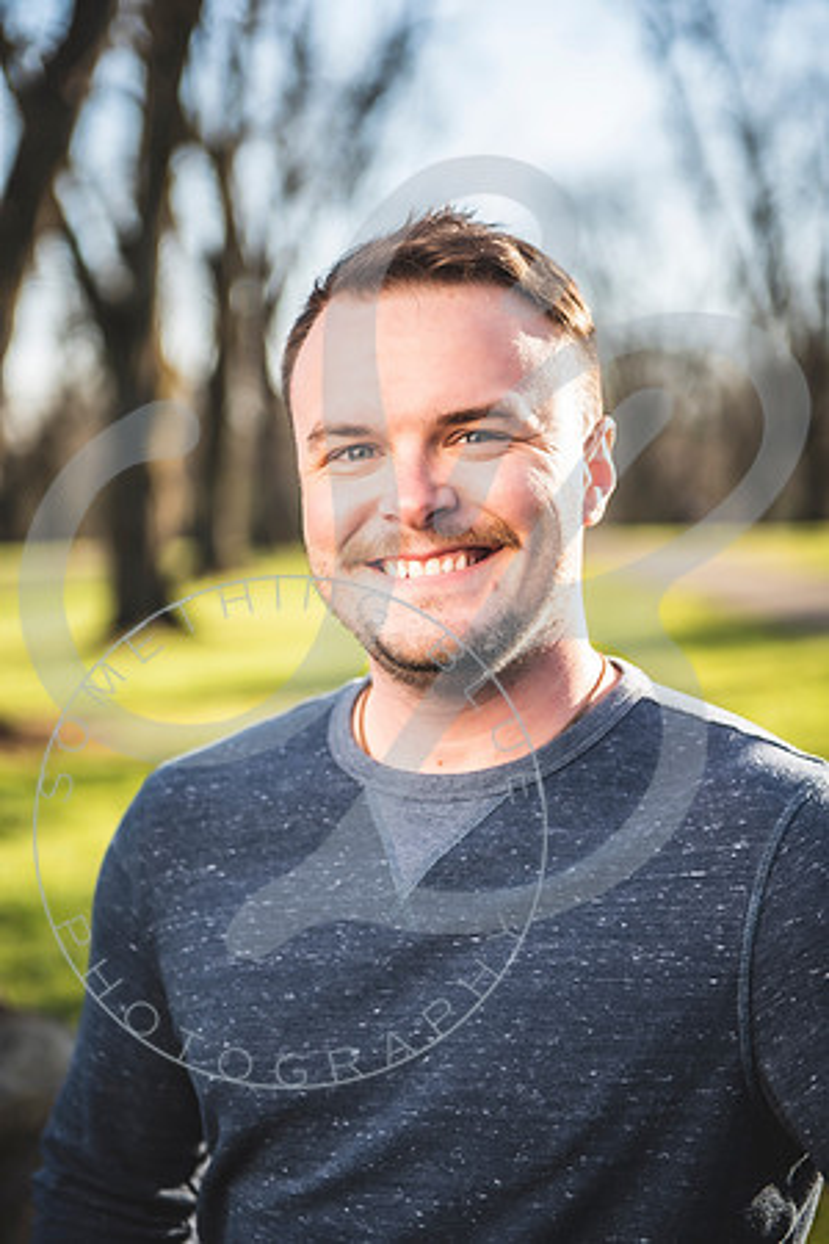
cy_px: 622
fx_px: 2418
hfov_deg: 19.5
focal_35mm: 70
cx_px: 414
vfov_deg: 28.8
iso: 100
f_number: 2.8
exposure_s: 1/400
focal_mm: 70
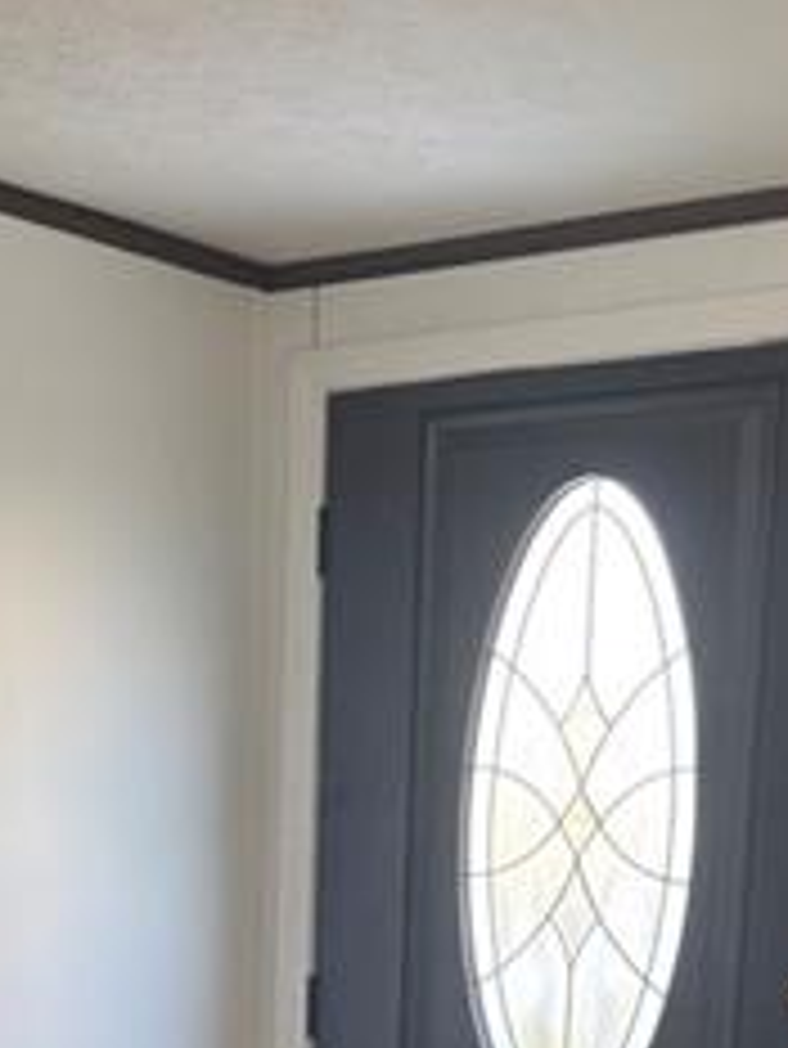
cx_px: -158
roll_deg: +2.8
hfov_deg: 17.8
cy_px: 1358
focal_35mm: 79
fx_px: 2396
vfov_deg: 22.2
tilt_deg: -17.4
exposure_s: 1/120
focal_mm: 6.76
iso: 200
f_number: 1.78
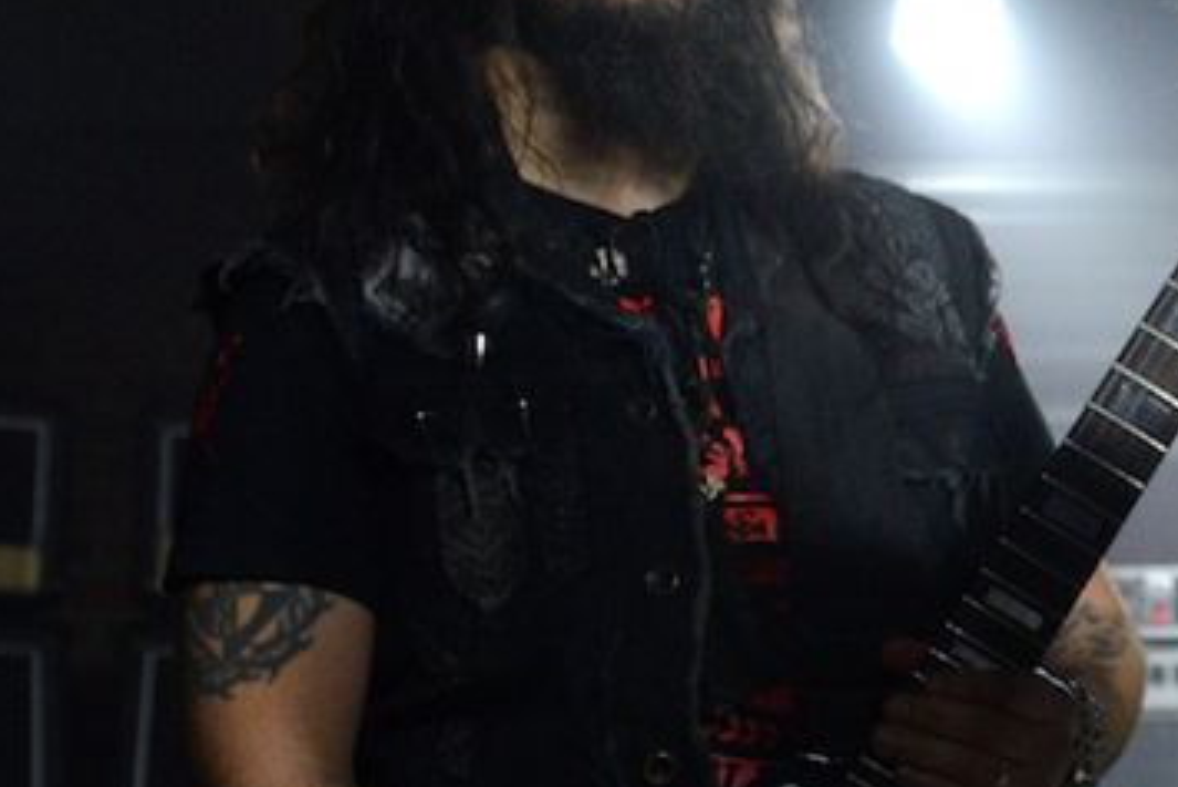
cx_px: 1599
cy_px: 282
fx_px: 3764
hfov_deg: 16.6
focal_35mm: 115
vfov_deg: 11.9
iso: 3200
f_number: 4
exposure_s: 1/320
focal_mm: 34
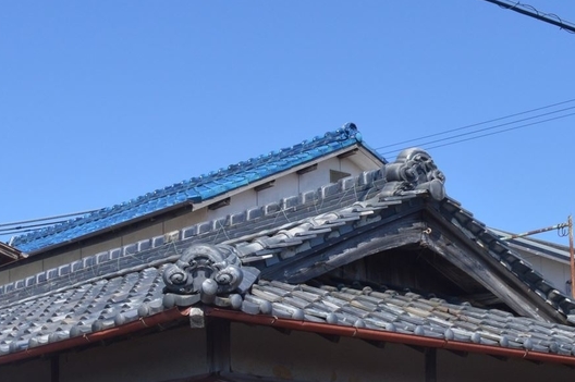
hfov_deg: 26.1
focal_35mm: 75
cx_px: 49
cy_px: 399
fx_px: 1197
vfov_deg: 17.6
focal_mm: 22
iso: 400
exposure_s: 1/500
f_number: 11
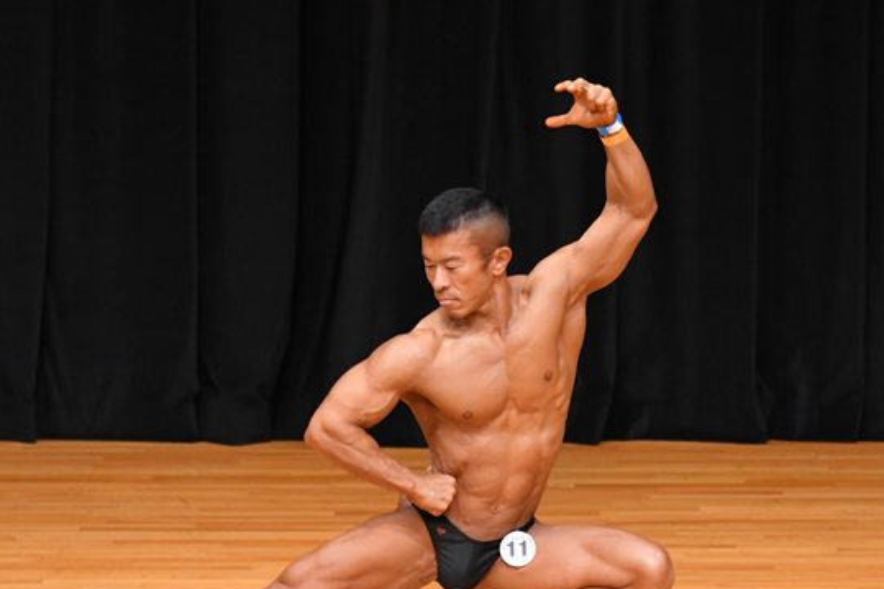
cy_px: 379
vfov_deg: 3.2
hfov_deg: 4.8
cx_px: 476
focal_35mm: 431
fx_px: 10580
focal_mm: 200
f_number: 5.6
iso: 4000
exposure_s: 1/400
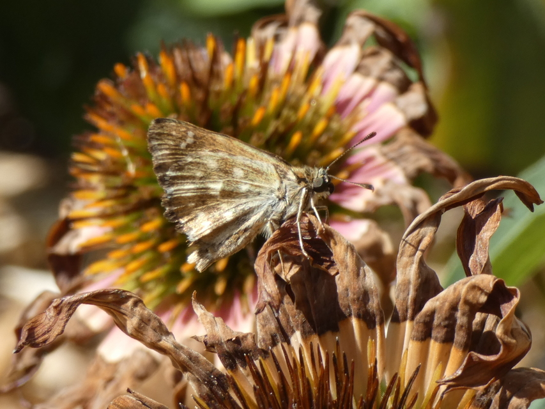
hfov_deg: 12.0
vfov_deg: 9.1
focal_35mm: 164
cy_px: 204
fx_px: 2582
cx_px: 272
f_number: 5.4
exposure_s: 1/100
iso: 80
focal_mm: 29.5
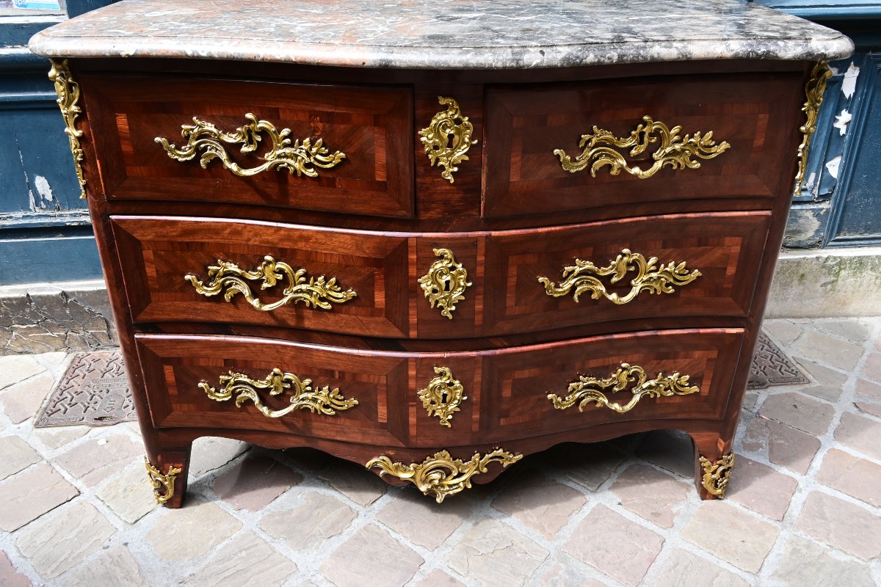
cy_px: 294
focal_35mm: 30
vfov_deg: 43.6
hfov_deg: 61.9
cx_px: 440
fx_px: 734
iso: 400
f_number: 11
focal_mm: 20
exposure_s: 1/100
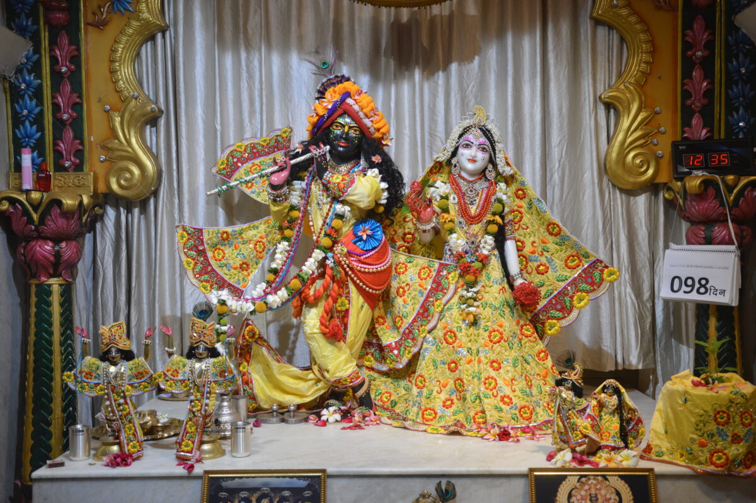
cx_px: 378
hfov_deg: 49.6
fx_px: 818
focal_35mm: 39
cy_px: 252
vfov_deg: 34.2
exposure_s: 1/60
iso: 400
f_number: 4
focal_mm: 26
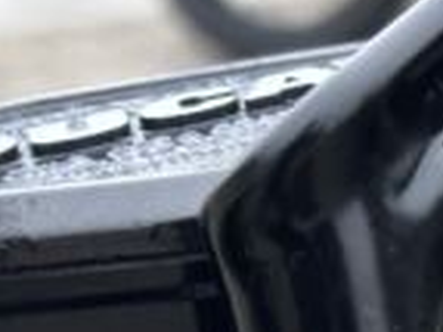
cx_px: 802
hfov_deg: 8.7
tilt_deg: -20.0
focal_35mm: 218
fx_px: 2788
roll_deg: -3.4
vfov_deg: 6.7
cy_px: 577
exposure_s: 1/40
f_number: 1.6
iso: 200
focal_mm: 5.96
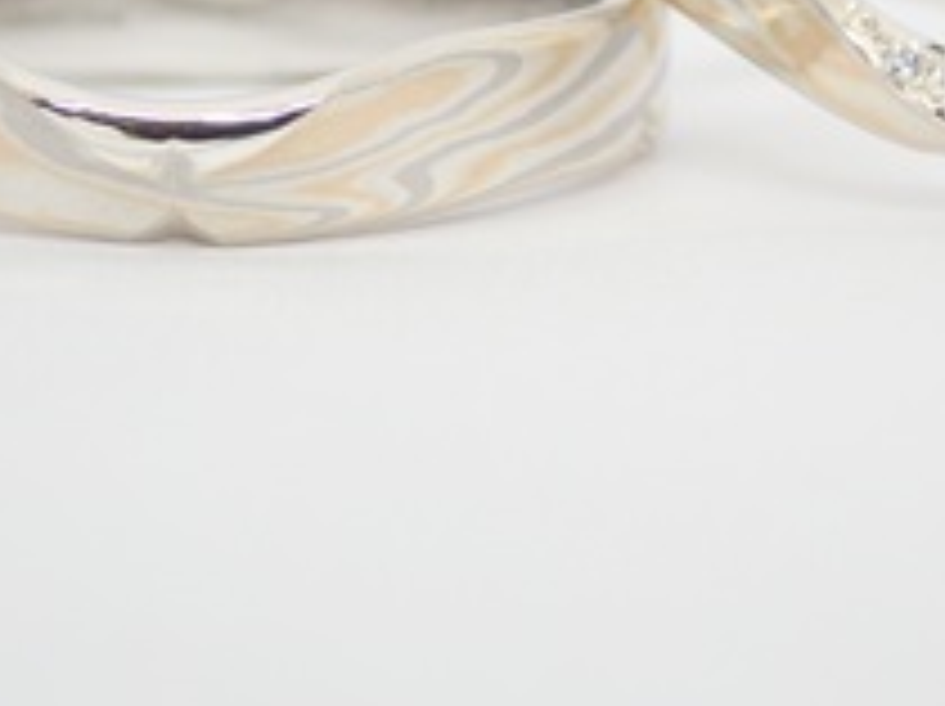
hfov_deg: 12.0
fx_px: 4499
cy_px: 106
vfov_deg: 9.0
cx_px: 562
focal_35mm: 165
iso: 200
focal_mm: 13.65
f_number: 4.1
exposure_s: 1/100
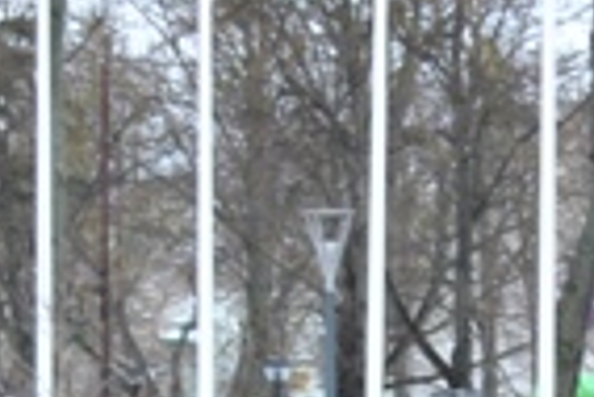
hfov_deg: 7.2
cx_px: 544
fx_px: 4691
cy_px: 564
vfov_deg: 4.8
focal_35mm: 284
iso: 200
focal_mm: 42
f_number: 5
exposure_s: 1/60
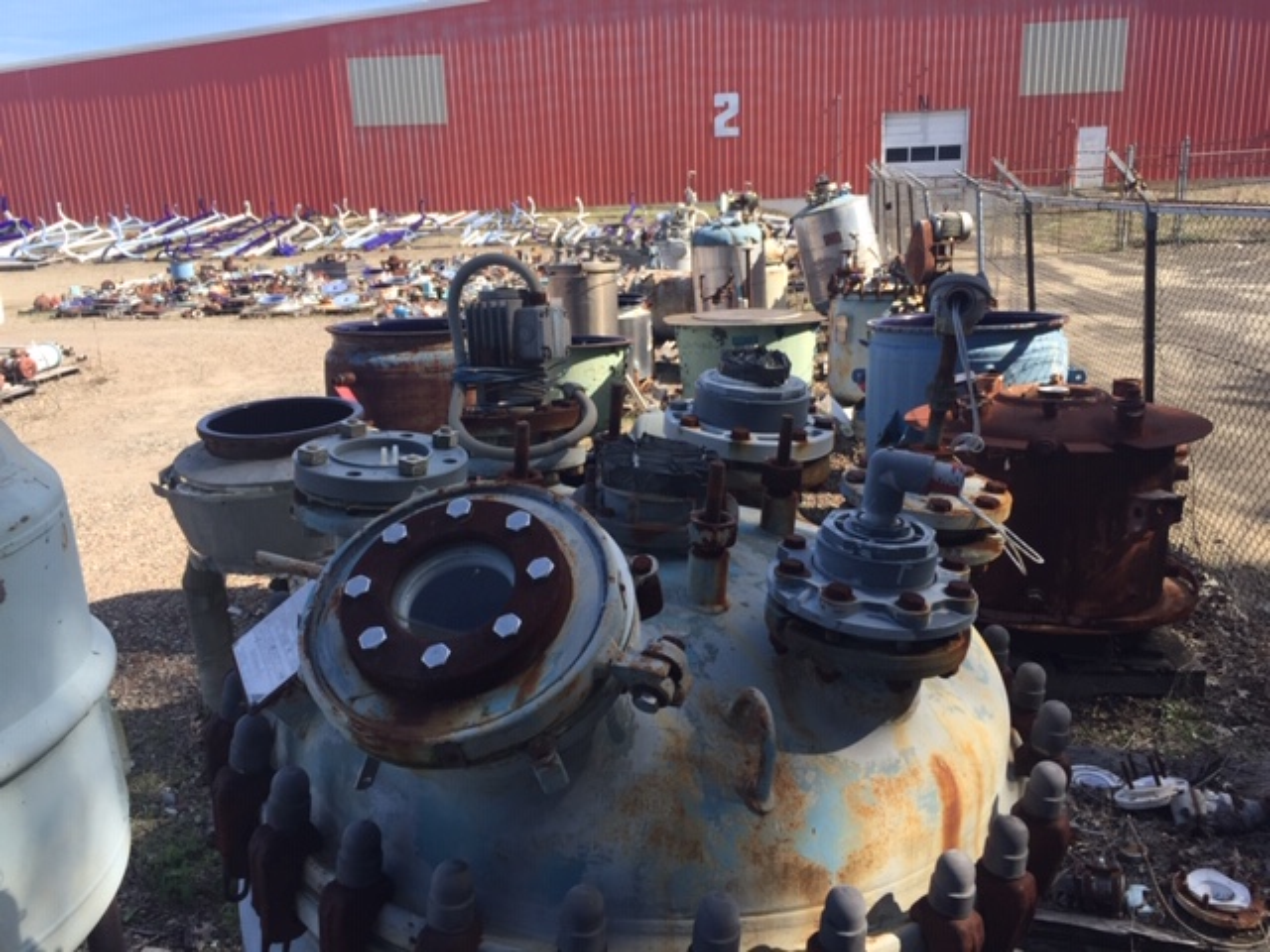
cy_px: 476
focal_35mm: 29
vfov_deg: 48.2
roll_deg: +1.2
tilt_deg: -15.2
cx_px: 635
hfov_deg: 61.7
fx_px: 1064
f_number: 2.2
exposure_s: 1/942
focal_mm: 4.15
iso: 32
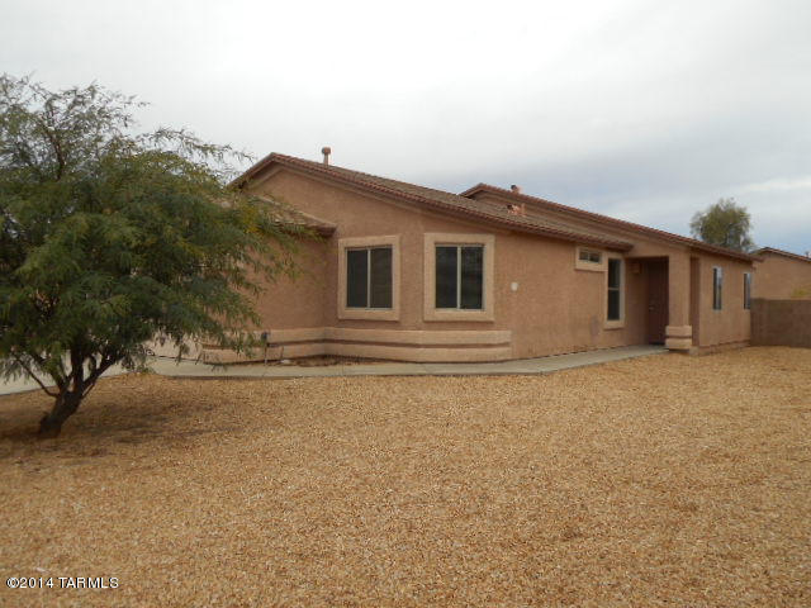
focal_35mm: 29
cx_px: 406
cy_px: 304
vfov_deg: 48.2
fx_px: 679
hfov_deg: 61.7
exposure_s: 1/250
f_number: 4
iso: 80
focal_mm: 5.2
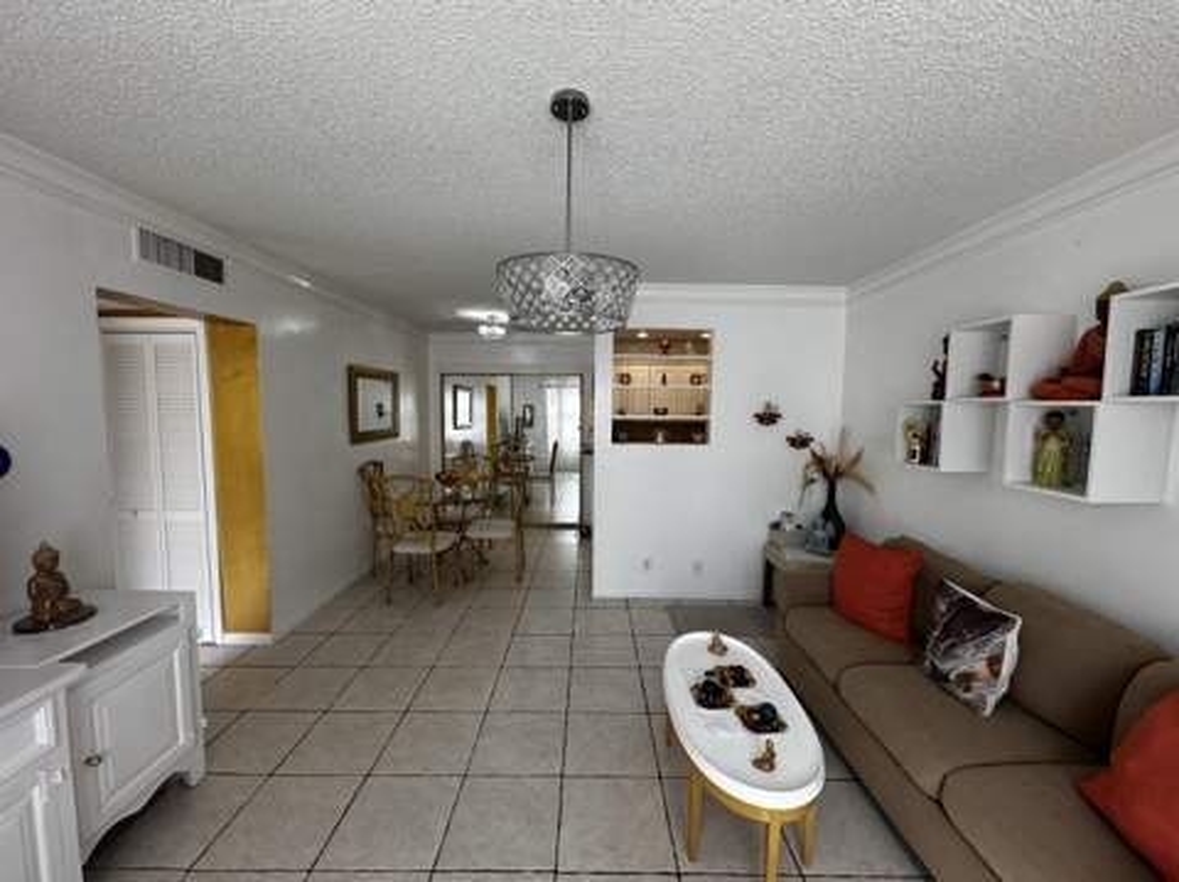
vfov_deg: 85.6
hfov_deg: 102.1
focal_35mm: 14
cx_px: 590
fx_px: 476
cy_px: 441
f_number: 2.2
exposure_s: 1/120
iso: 80
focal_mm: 2.22
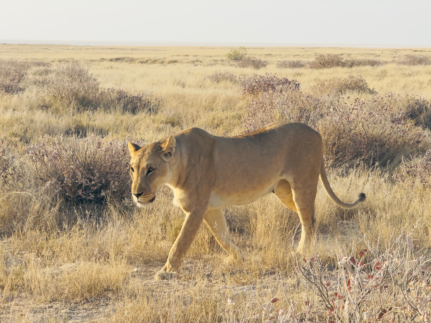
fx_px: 1494
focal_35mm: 120
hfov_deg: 16.4
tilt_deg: -5.0
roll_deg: -0.7
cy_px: 162
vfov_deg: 12.3
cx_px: 216
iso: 50
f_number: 2.8
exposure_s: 1/1130
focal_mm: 15.66
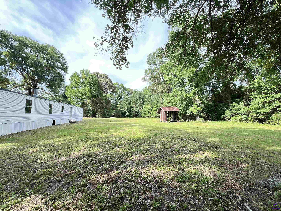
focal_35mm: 13
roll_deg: +0.3
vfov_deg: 89.9
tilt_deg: +4.8
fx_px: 106
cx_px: 140
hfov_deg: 106.2
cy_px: 106
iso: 32
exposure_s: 1/221
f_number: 1.8
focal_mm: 1.57
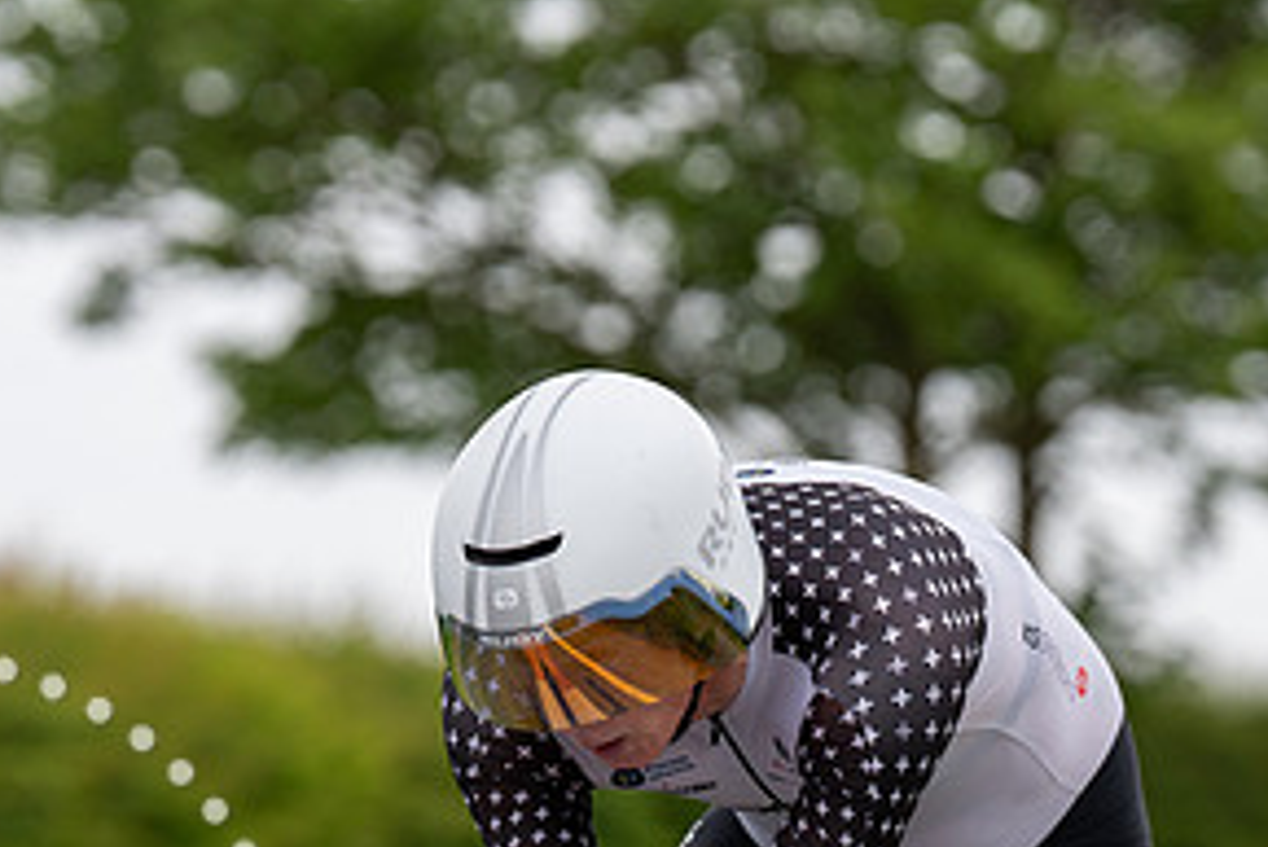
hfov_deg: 7.6
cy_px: 832
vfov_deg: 5.1
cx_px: 584
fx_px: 9550
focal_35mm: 271
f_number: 3.2
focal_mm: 135
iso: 200
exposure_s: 1/1250
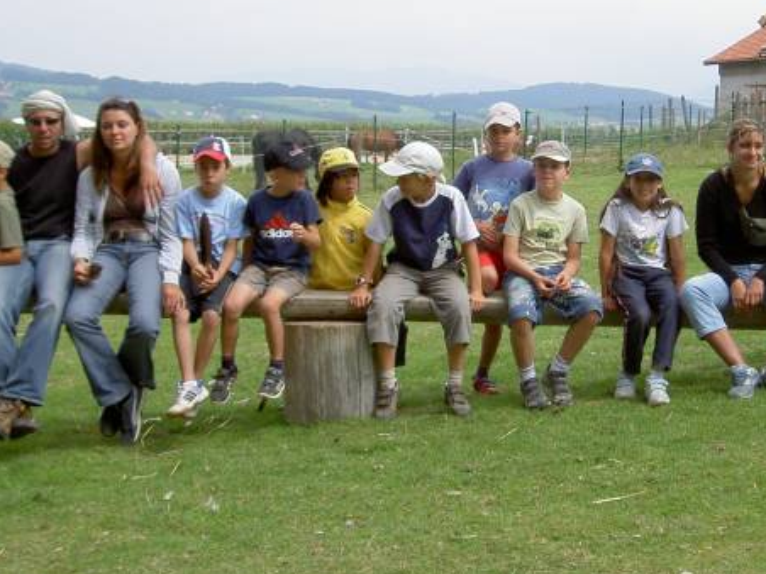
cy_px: 210
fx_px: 1527
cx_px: 508
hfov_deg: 28.0
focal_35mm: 69
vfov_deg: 21.3
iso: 100
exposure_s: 1/400
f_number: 4.7
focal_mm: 8
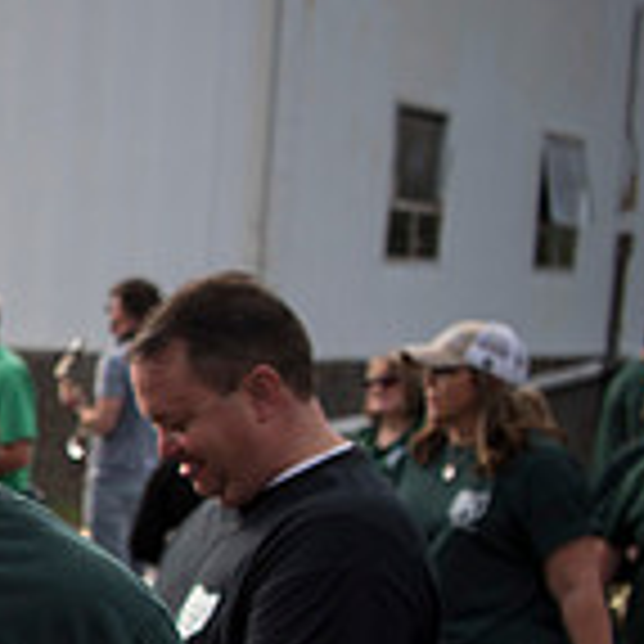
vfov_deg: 20.6
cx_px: -576
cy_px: 543
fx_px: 1747
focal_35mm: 83
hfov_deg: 16.7
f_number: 2.8
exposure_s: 1/2000
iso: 250
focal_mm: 24
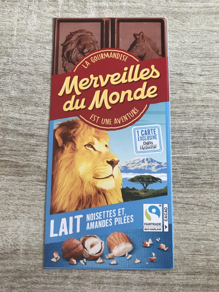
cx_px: 110
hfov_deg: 49.7
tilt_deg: -81.4
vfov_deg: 63.4
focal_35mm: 28
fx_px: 236
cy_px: 146
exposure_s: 1/25
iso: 40
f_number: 1.8
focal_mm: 3.99
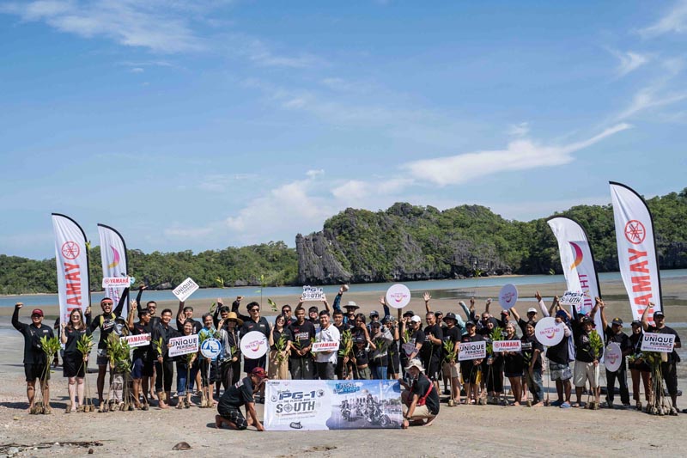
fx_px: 591
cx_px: 344
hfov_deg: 60.3
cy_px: 229
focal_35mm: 31
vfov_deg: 42.3
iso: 100
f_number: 6.3
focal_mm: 31
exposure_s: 1/800
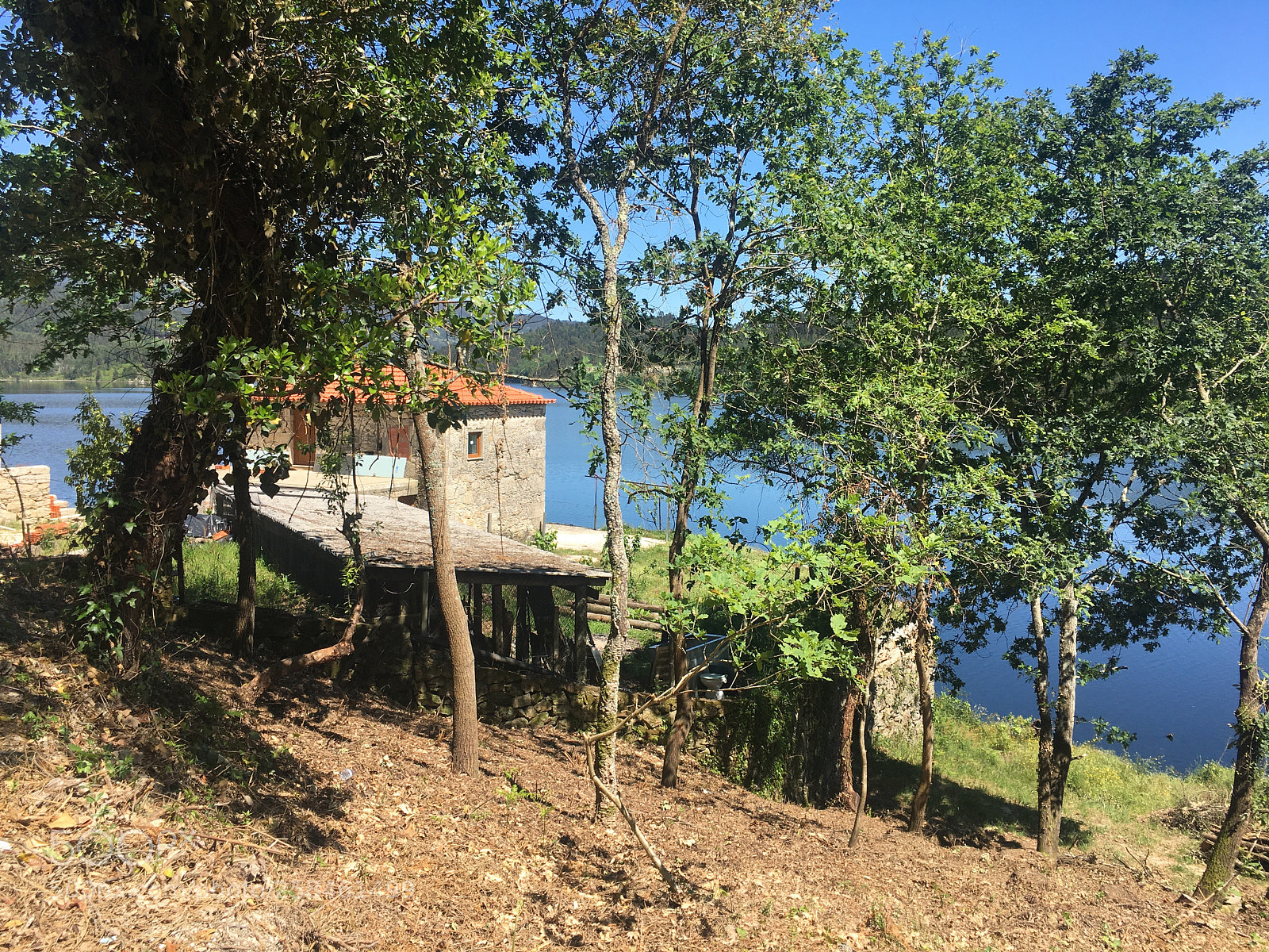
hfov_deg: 61.7
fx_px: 1063
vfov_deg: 48.2
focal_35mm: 29
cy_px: 476
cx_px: 634
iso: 25
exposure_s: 1/905
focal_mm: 4.15
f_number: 2.2
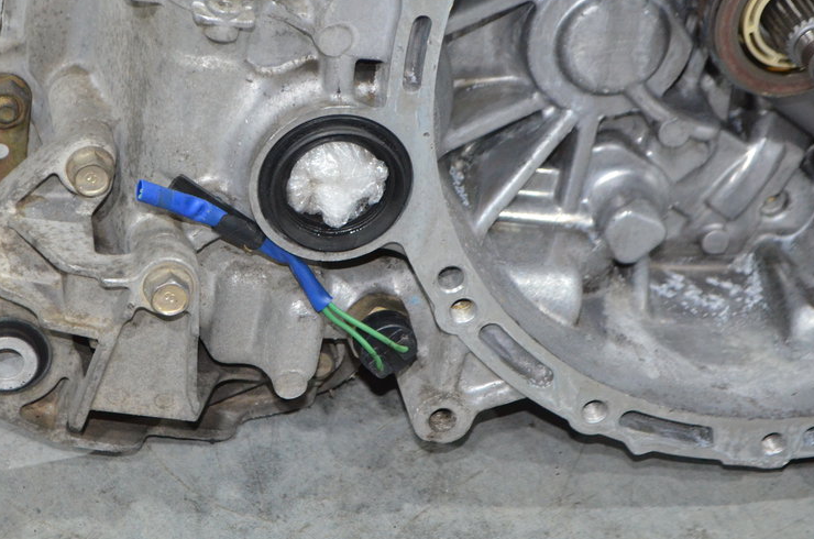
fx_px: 2437
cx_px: 254
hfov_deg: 18.9
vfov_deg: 12.6
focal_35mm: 108
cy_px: 268
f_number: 5.6
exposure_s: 1/60
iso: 2800
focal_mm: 52
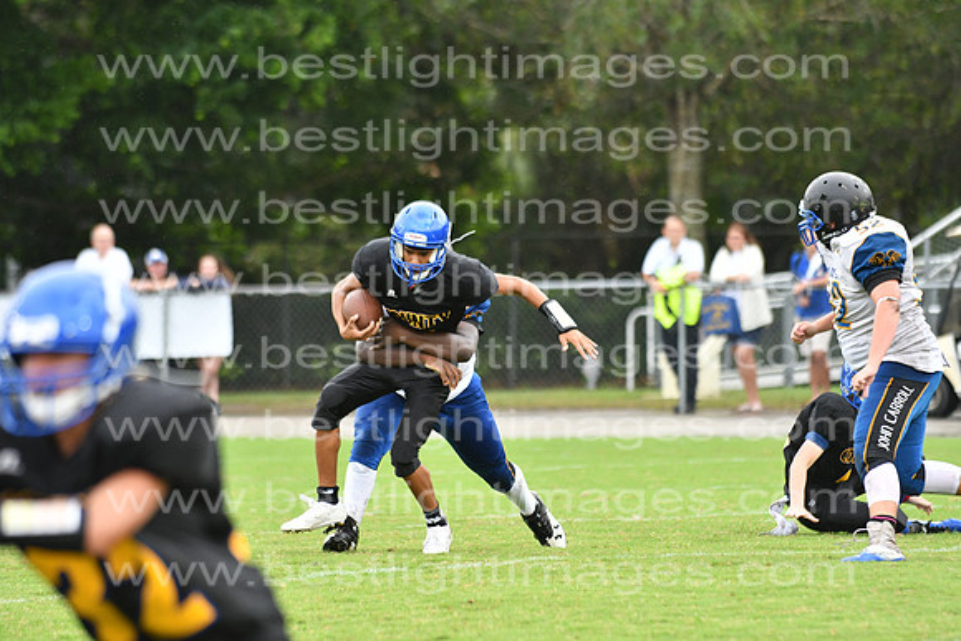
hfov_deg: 9.8
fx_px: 5607
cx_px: 480
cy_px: 320
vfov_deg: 6.5
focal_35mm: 210
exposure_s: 1/1600
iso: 800
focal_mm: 140
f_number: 3.5
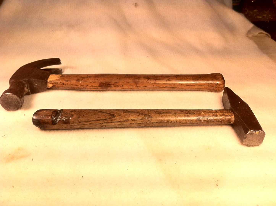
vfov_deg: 40.6
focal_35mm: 35
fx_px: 279
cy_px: 103
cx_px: 138
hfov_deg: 52.7
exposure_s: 1/234
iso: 80
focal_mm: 3.85
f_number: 2.8
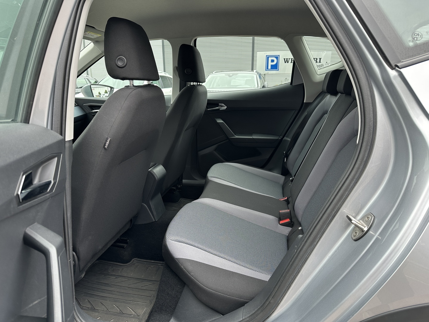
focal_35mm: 24
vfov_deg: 56.8
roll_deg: +1.3
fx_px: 297
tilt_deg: -15.5
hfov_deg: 71.6
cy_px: 161
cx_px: 214
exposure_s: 1/188
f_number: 1.78
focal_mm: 6.86
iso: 64
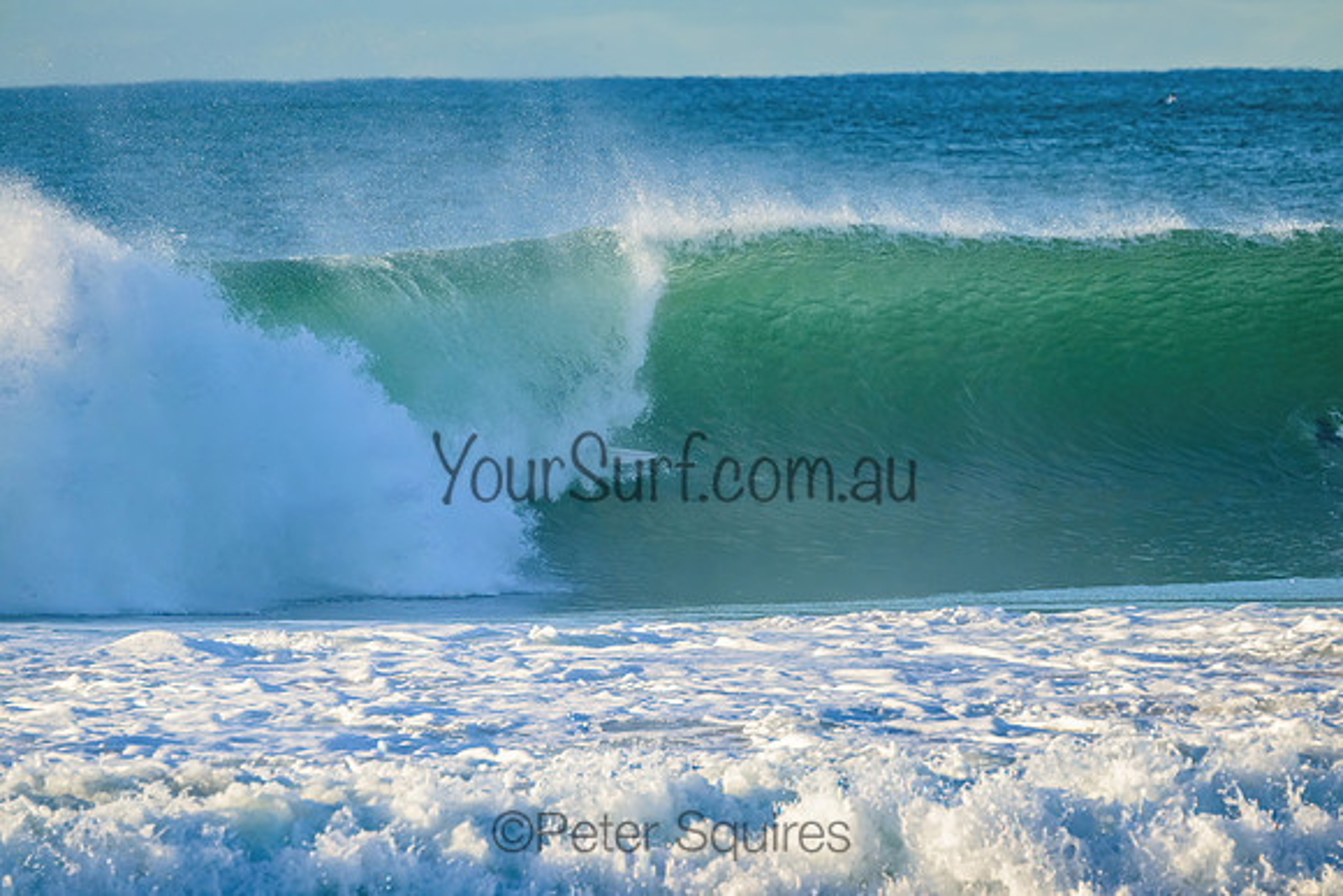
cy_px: 448
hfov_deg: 3.8
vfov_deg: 2.5
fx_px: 20149
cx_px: 672
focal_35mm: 540
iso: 2200
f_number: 11
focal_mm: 540
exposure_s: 1/1600
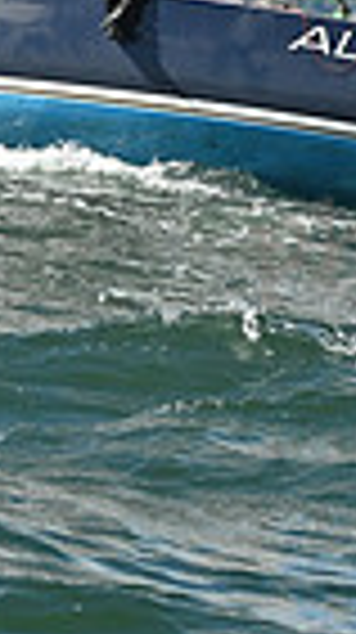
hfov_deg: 4.0
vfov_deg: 7.0
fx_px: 5083
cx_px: 16
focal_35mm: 302
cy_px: -432
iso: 320
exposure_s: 1/1600
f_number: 5.6
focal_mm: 70
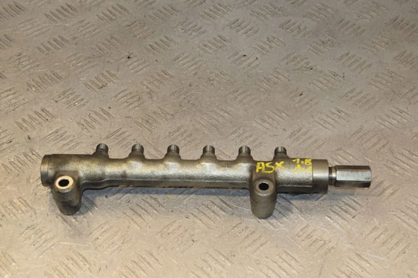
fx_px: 731
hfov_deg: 31.9
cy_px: 139
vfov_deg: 21.5
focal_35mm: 63
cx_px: 209
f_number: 8
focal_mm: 42
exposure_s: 1/200
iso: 800
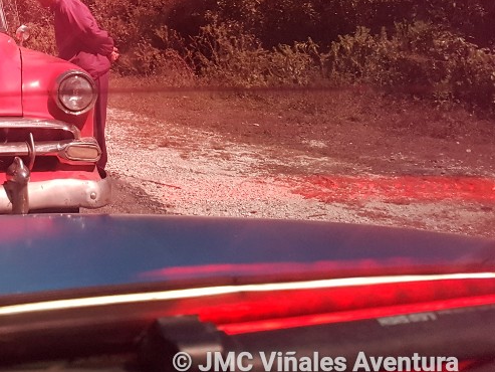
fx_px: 772
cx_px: 0
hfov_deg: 32.7
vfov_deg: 25.6
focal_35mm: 54
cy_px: -9
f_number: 1.7
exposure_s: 1/50
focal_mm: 4.2
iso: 160
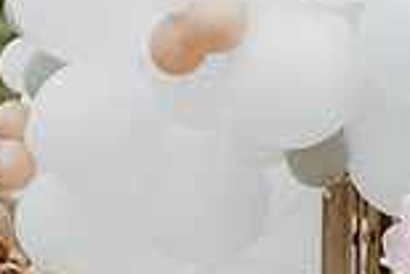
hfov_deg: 10.1
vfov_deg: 6.8
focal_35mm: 200
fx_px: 2280
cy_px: 454
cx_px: -120
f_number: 3.5
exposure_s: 1/500
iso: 125
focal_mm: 53
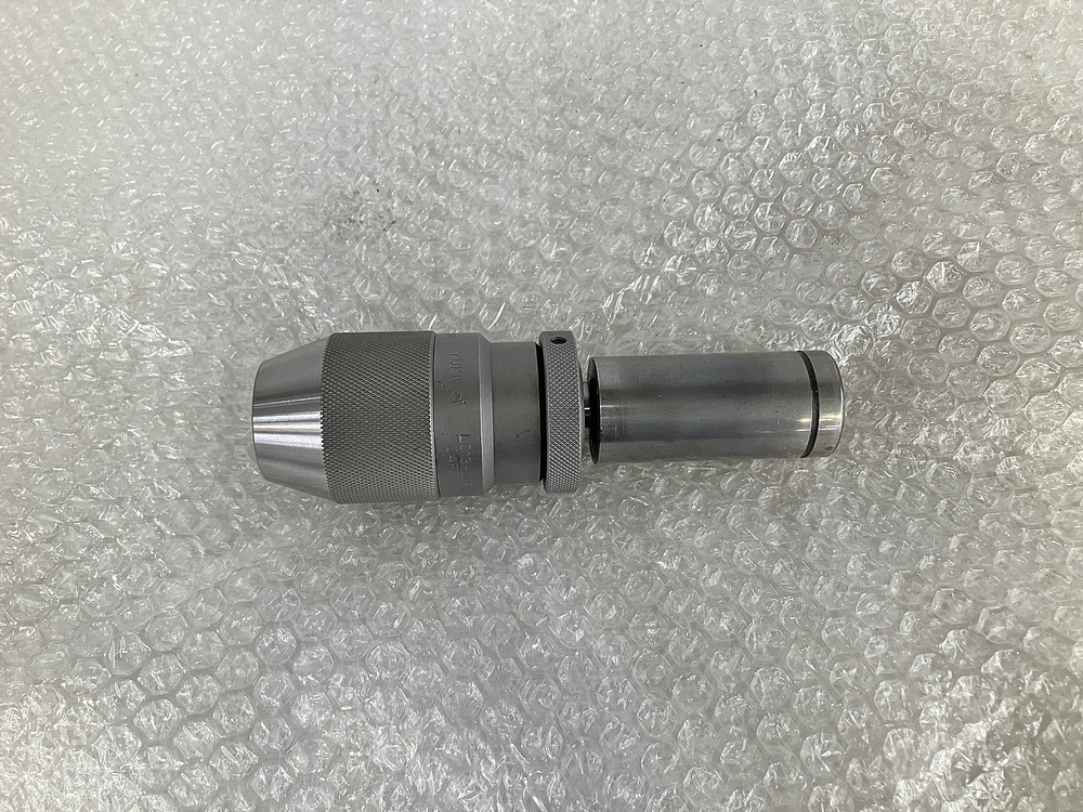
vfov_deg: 49.7
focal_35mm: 28
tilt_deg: -66.9
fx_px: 876
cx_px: 542
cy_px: 406
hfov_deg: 63.4
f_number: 1.8
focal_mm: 3.99
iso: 100
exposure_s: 1/60
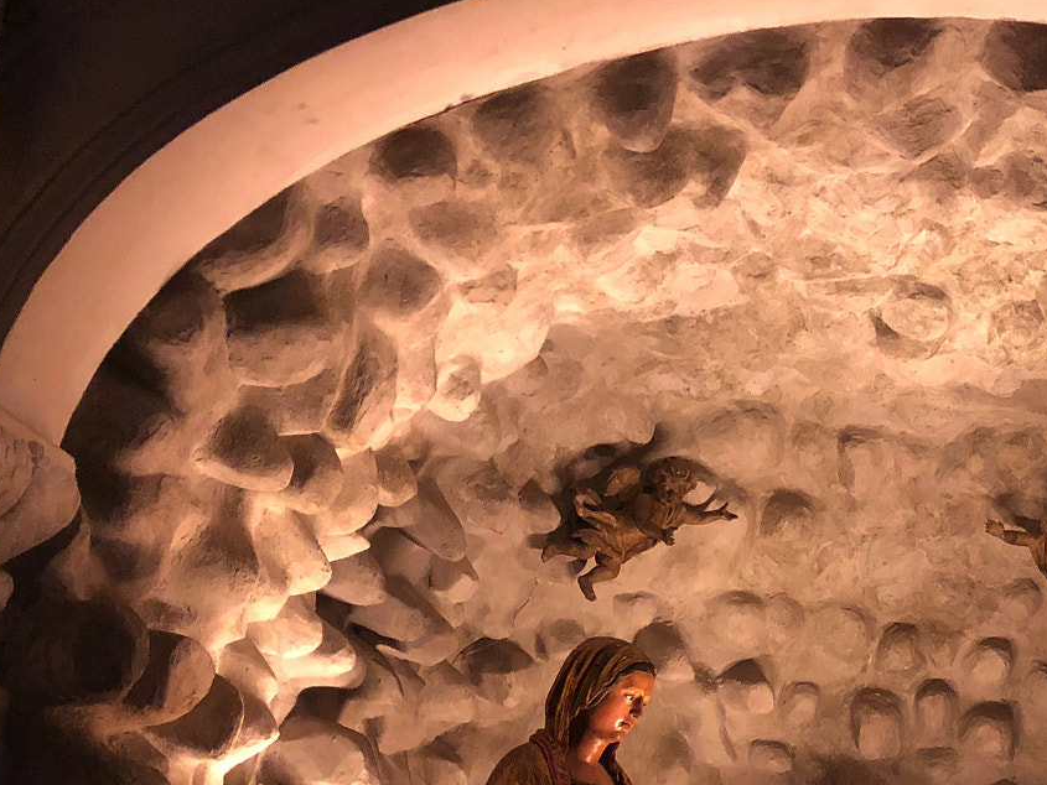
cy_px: 636
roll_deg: +0.0
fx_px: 1603
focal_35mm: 53
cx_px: 934
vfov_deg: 27.0
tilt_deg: +12.5
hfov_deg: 34.3
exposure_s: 1/5
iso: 100
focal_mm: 4
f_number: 1.8
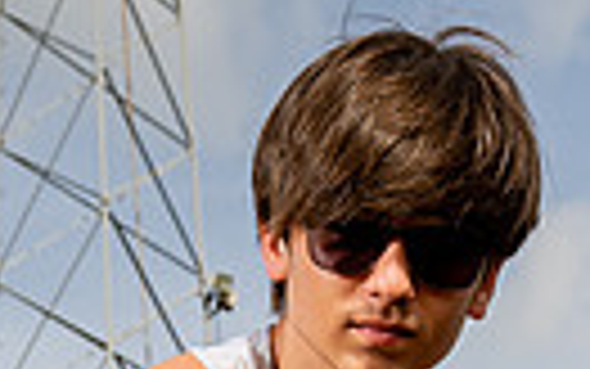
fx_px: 1802
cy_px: 972
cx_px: 311
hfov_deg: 18.6
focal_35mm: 112
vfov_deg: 9.8
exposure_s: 1/250
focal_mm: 32
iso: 100
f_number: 8
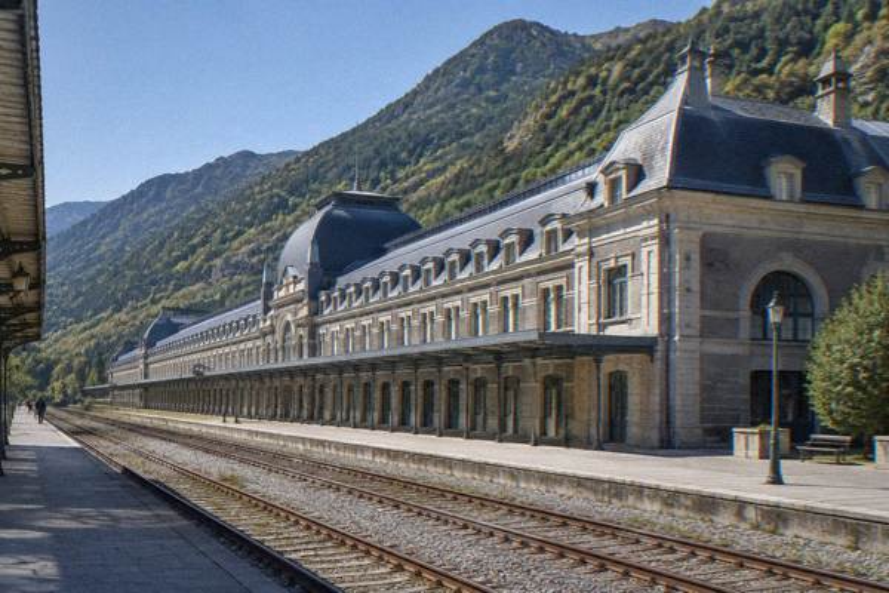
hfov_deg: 41.9
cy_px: 296
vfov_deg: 28.6
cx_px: 444
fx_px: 1161
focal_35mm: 47
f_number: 9
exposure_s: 1/160
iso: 200
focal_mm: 47
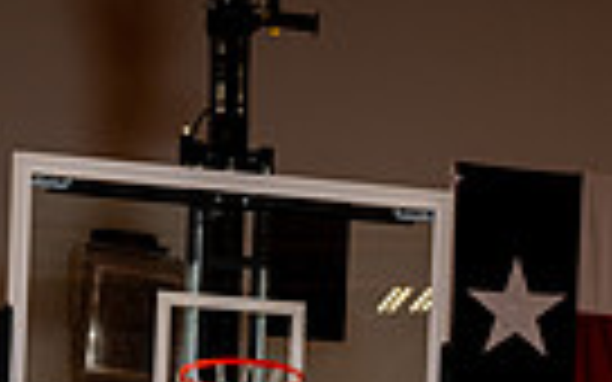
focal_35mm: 128
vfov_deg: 9.1
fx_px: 2135
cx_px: 234
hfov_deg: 16.3
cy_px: 953
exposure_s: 1/250
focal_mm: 38
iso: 400
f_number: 4
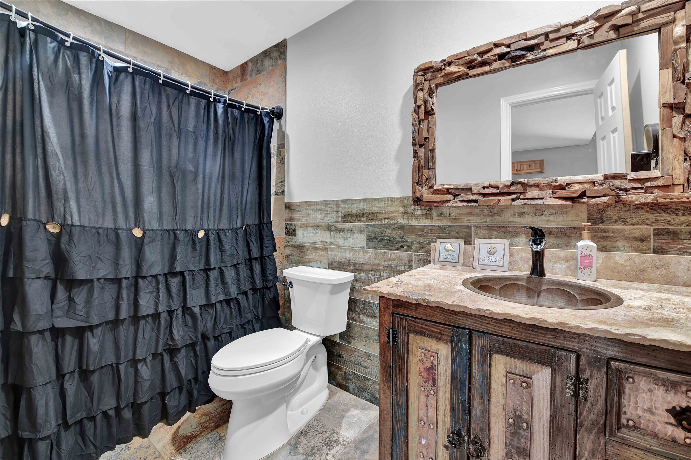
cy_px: 230
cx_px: 346
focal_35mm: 14
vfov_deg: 81.2
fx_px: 269
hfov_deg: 104.3
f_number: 8
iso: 100
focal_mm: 14
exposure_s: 1/2
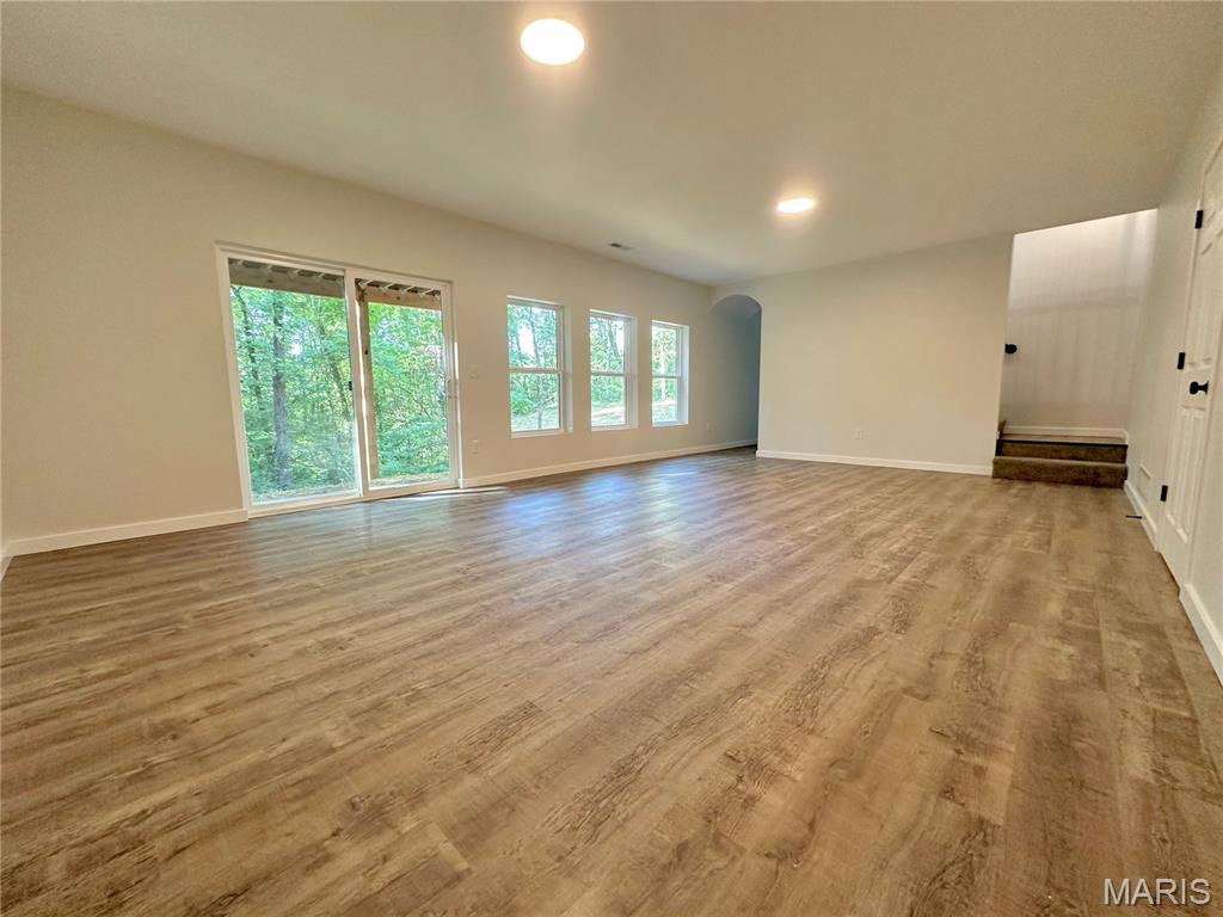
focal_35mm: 14
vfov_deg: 85.7
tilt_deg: -7.8
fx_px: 495
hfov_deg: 102.1
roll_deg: +0.2
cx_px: 612
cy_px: 458
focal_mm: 2.22
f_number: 2.2
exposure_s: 1/60
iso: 200
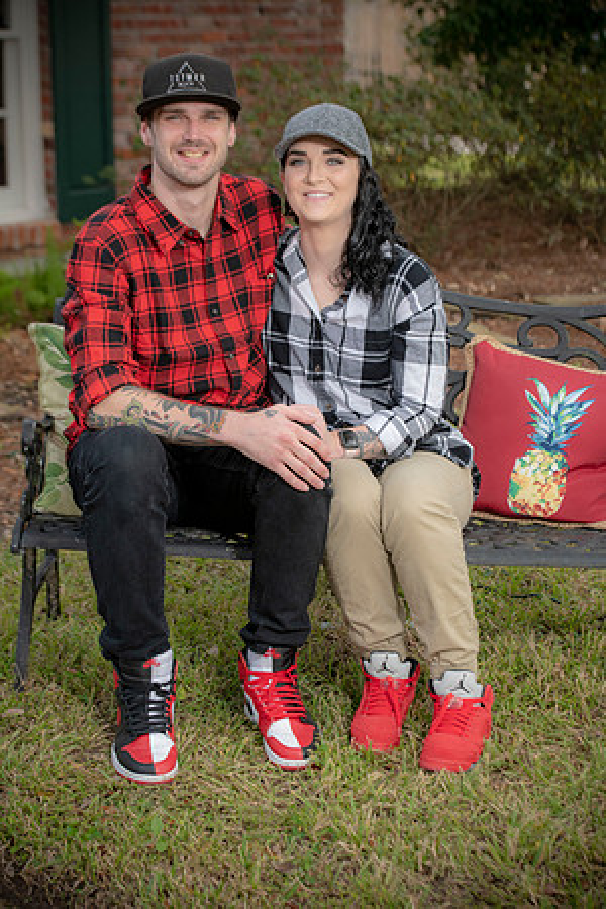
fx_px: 1969
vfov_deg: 26.0
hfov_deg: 17.5
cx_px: 303
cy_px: 454
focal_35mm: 78
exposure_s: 1/250
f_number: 5
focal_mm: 78
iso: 320
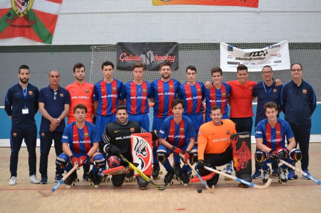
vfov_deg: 16.5
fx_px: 735
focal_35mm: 82
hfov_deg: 24.6
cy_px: 106
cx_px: 160
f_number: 4
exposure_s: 1/500
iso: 1800
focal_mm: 55
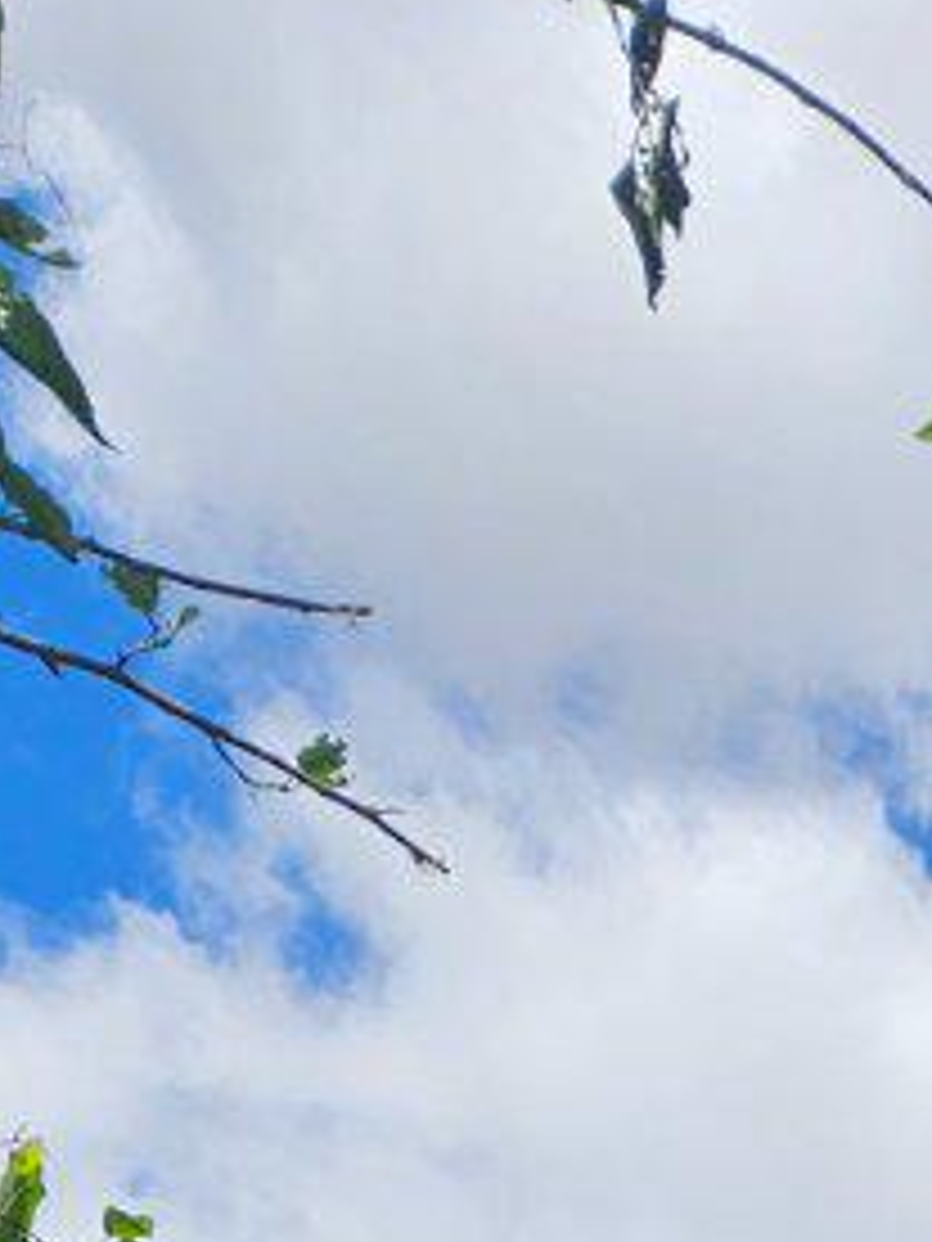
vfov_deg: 11.3
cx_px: 1328
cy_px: 3416
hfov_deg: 11.2
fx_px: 4595
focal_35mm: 128
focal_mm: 5.4
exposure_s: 1/1994
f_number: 1.8
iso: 25
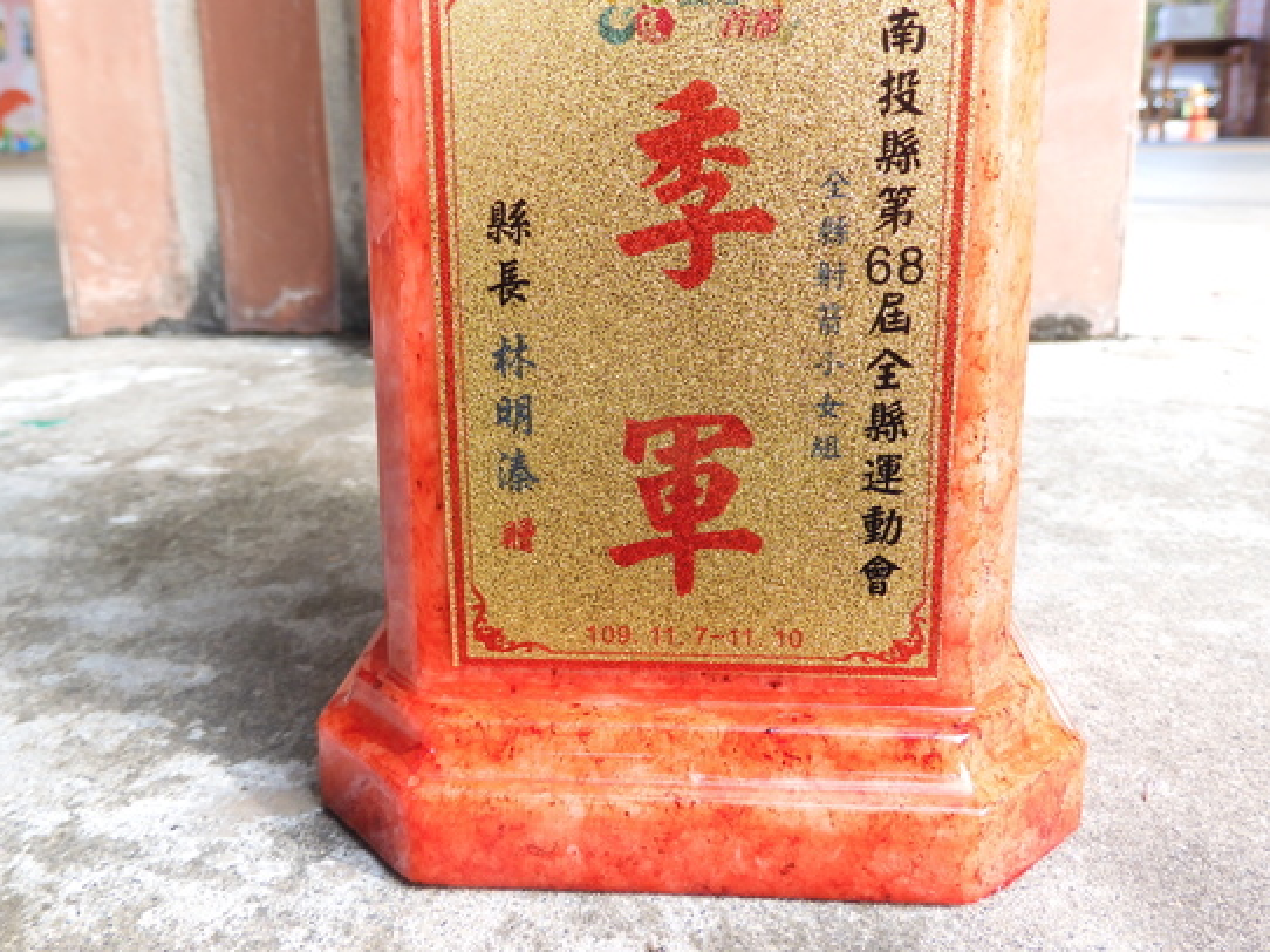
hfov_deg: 58.4
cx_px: 623
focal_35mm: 31
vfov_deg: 45.3
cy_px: 402
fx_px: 1137
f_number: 3.4
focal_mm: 4.3
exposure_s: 1/160
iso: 100
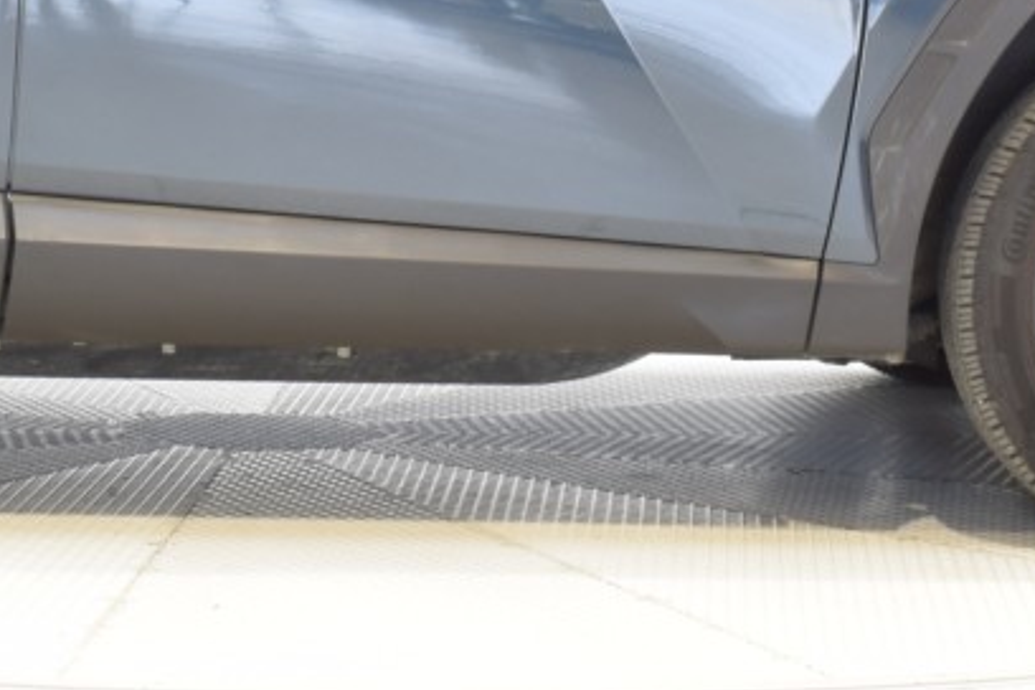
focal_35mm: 160
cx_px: 211
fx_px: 4595
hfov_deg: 12.8
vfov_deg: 8.5
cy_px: -96
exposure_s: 1.6
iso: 100
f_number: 16
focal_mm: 29
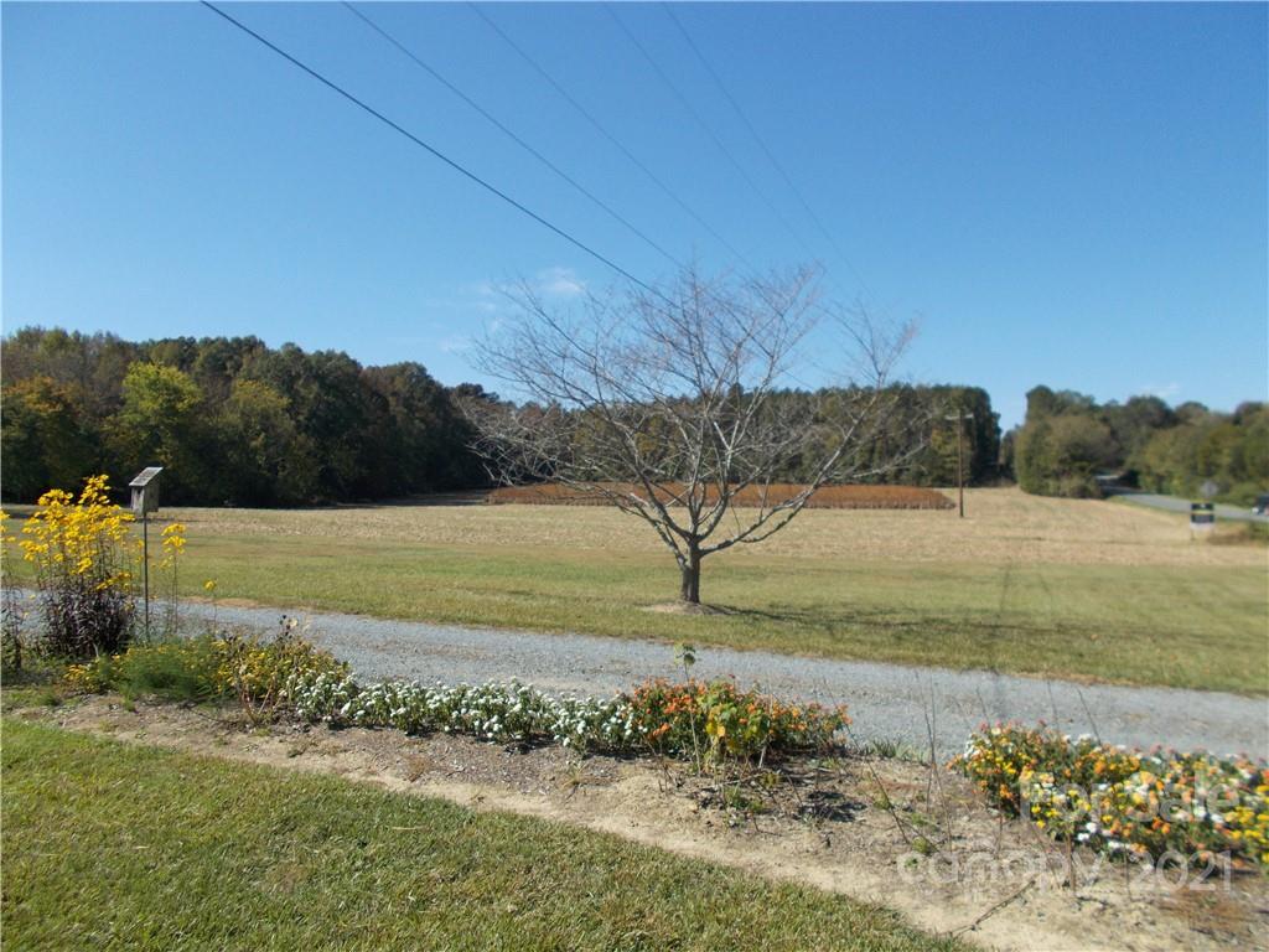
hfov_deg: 67.3
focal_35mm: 26
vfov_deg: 53.1
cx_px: 634
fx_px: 953
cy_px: 476
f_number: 8
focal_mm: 4.6
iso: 80
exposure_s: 1/125
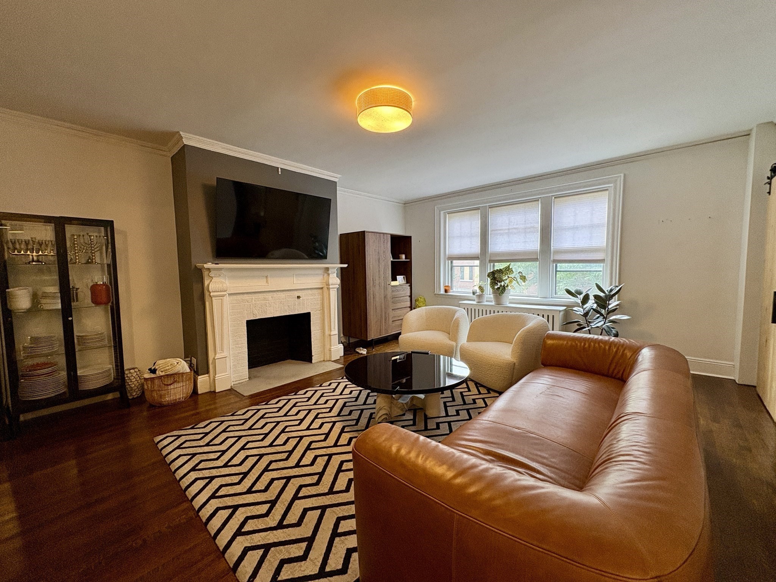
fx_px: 314
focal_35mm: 14
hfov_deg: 102.1
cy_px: 291
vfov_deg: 85.7
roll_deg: +2.7
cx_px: 388
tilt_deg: -4.4
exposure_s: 1/60
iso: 160
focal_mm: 2.22
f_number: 2.2
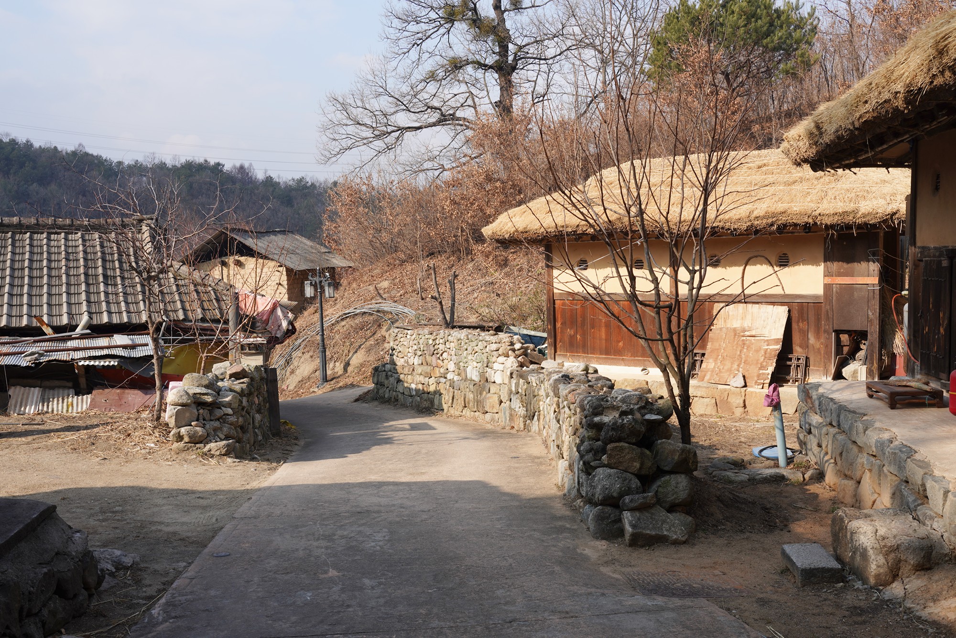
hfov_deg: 57.2
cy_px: 319
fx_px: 876
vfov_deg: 40.0
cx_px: 478
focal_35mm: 33
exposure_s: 1/100
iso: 100
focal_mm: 33
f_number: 11
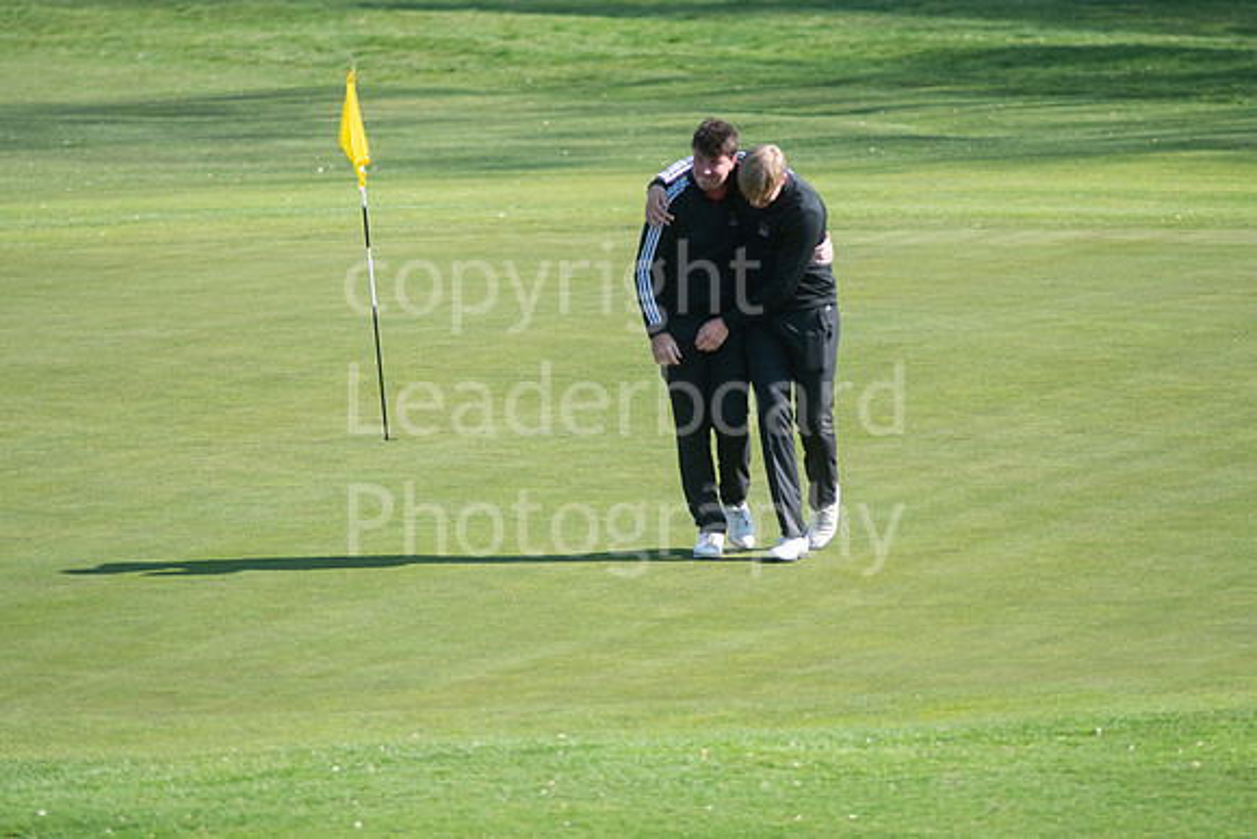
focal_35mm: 450
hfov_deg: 4.6
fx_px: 15715
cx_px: 628
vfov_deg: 3.1
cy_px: 420
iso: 400
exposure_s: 1/2000
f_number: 4.5
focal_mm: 300
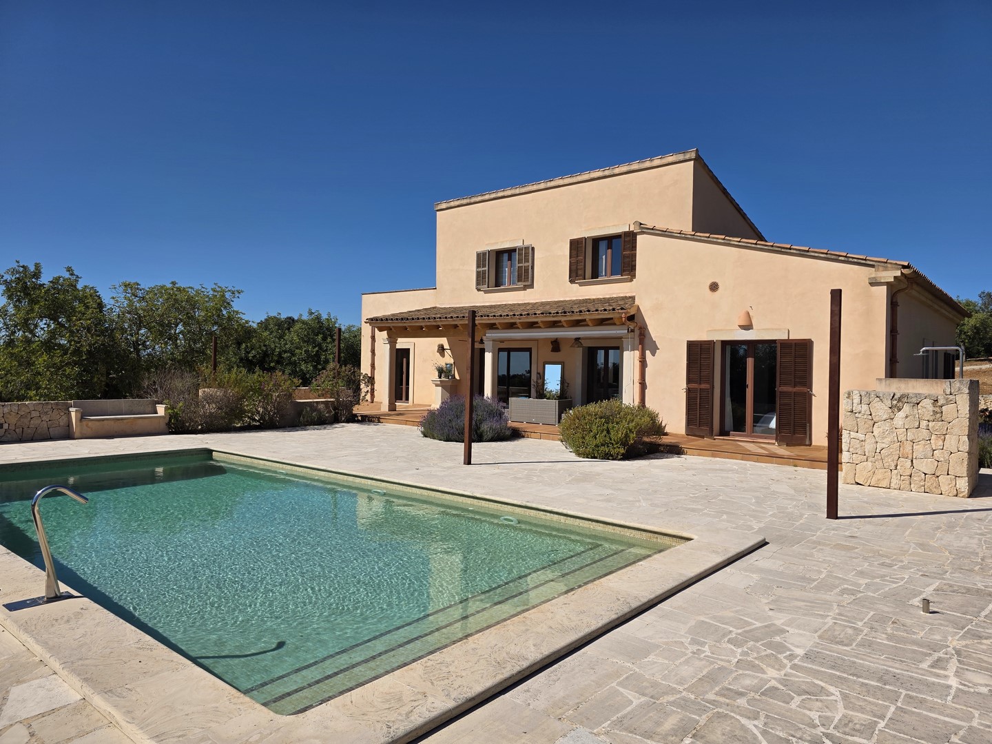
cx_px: 496
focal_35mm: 23
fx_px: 659
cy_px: 372
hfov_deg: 73.9
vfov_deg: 58.9
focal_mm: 6.3
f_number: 1.7
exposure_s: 1/7944
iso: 50
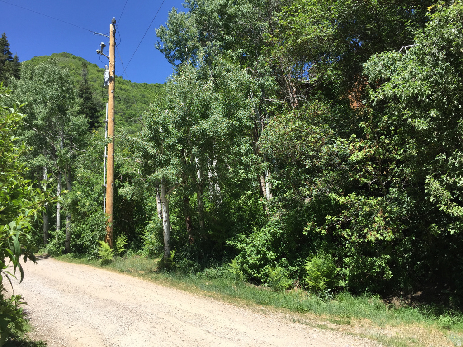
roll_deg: +3.8
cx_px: 232
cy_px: 174
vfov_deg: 48.2
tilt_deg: +12.5
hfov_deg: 61.7
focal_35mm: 29
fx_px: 388
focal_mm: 4.15
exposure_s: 1/1199
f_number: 2.2
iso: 32
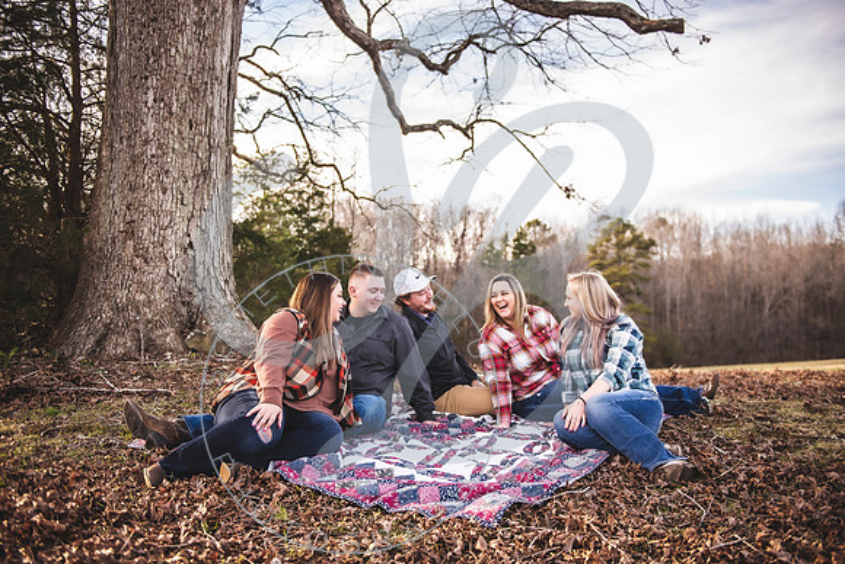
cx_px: 422
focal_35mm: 32
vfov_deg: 41.1
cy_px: 282
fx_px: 751
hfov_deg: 58.7
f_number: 2.8
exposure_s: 1/320
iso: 100
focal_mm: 32
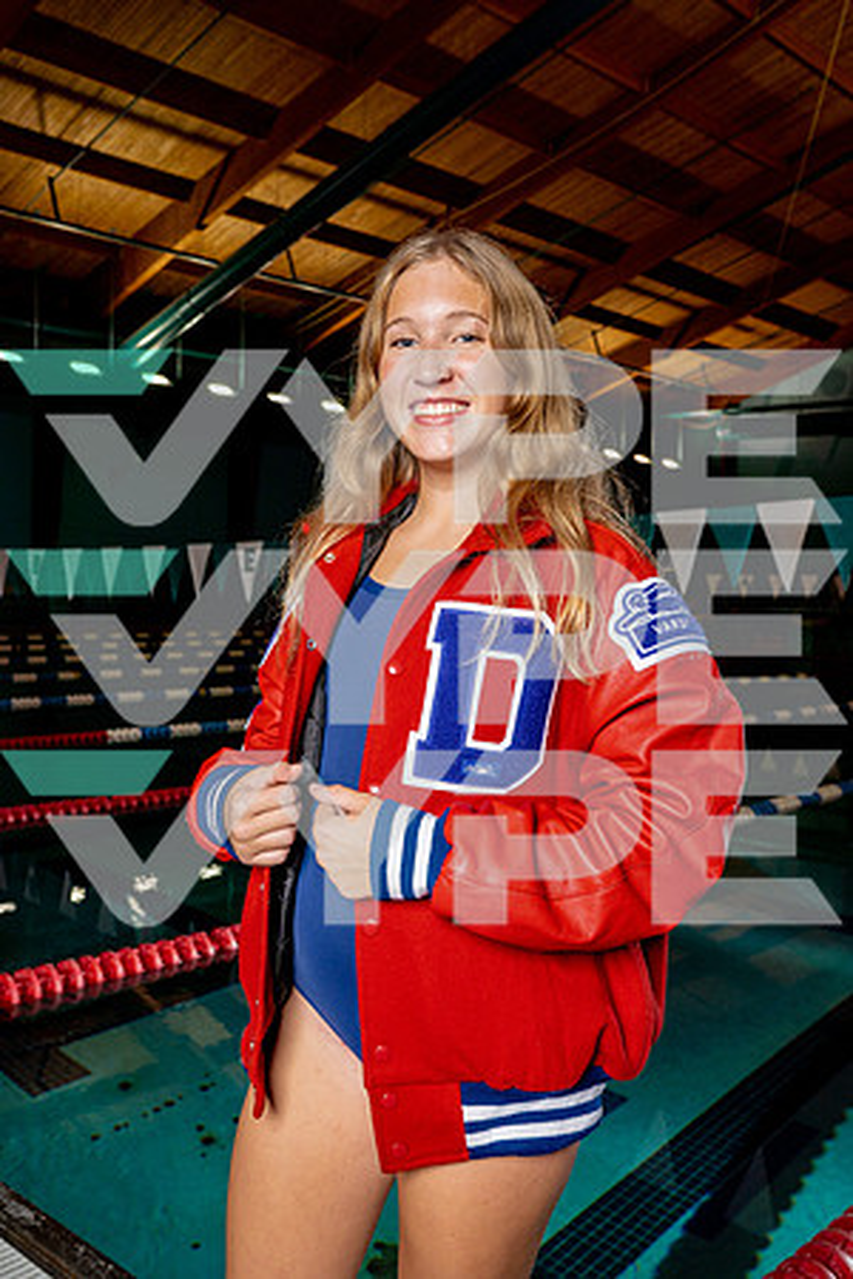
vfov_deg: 54.4
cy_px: 640
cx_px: 426
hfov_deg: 37.9
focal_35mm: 35
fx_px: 1244
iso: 200
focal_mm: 35
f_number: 7.1
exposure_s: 1/250
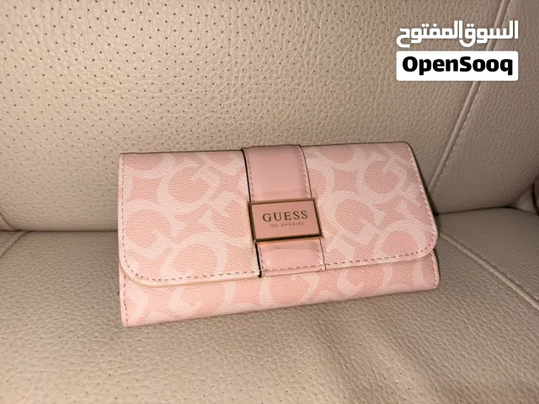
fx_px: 405
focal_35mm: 26
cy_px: 202
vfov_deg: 53.1
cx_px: 270
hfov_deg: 67.3
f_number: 1.6
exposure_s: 1/54
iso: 32
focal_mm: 5.96
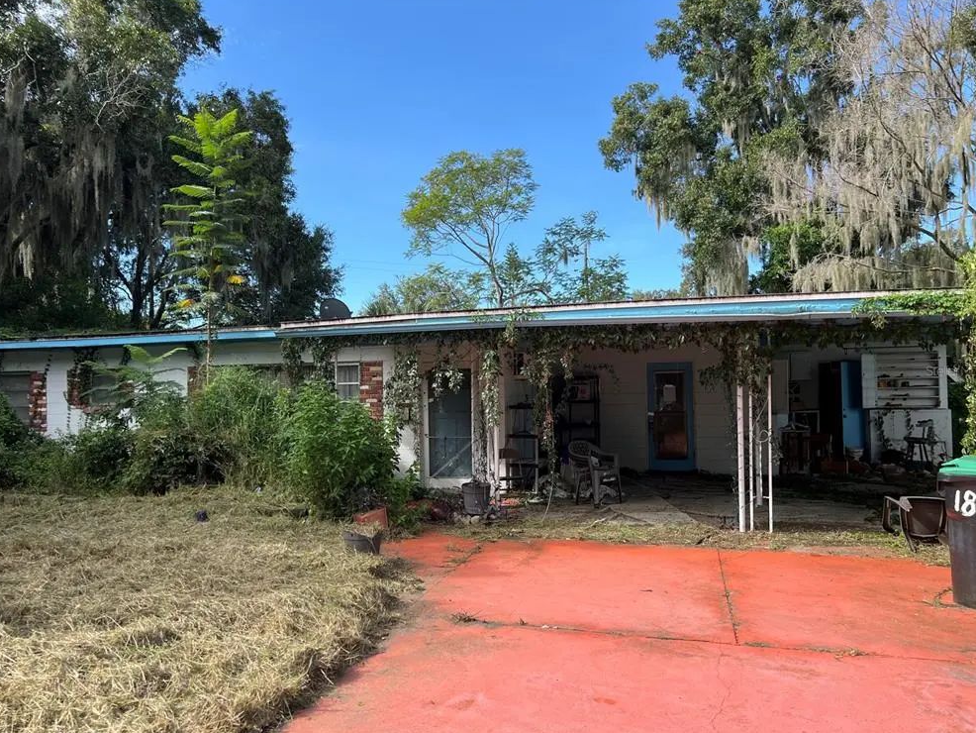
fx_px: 761
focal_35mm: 27
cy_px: 370
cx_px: 479
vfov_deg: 51.4
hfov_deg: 65.3
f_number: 1.5
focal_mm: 5.7
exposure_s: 1/1597
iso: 50
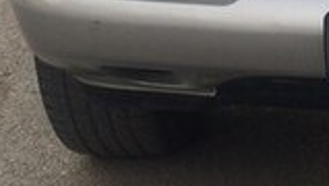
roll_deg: +1.5
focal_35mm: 131
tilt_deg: -14.6
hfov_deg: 15.6
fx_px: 1145
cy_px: -98
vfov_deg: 9.1
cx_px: 424
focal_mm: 4.15
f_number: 2.2
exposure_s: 1/631
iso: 32
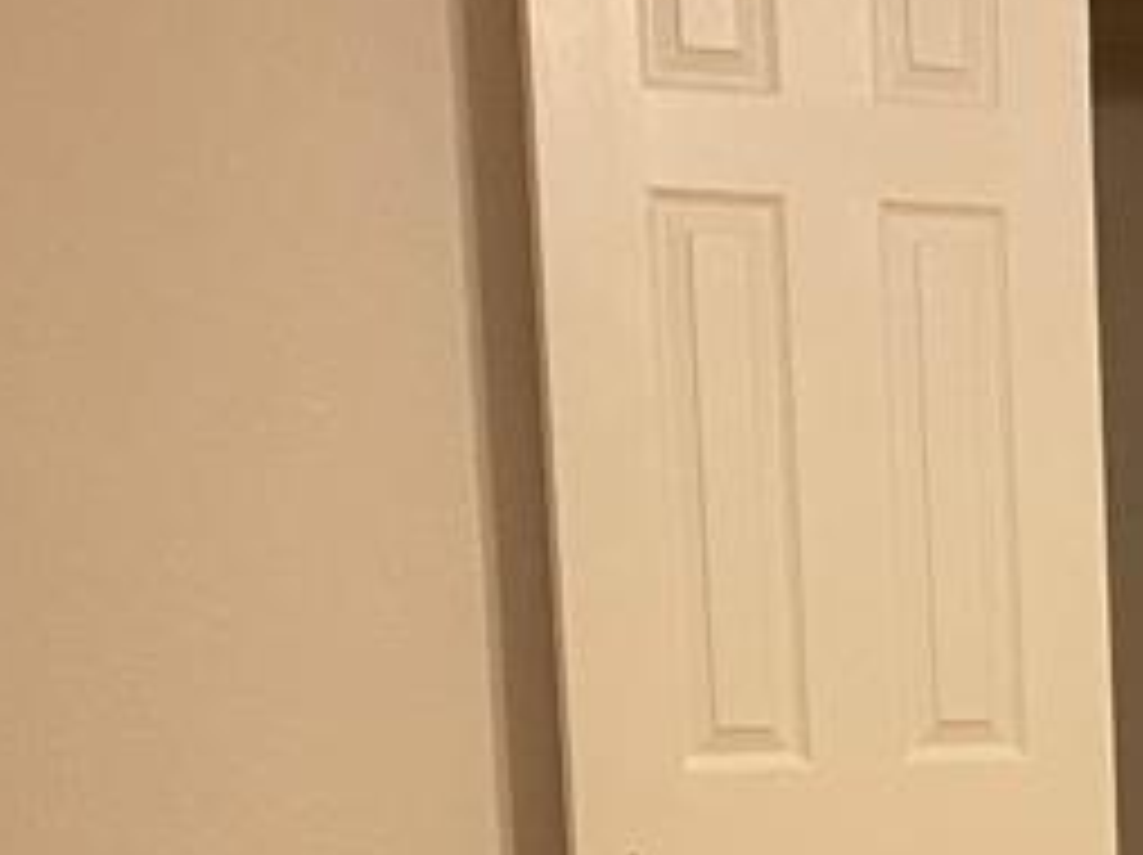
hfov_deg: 16.5
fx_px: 3464
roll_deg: -1.7
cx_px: 1886
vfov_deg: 13.5
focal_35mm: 105
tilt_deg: -9.7
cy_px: 1152
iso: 250
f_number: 1.8
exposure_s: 1/60
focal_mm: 4.25
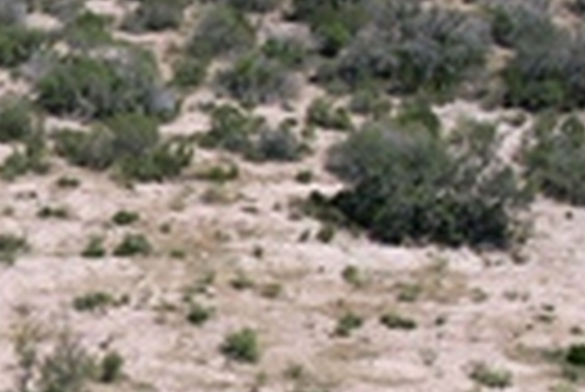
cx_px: -392
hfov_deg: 16.5
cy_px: 309
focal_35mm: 108
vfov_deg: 12.7
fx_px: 1757
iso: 140
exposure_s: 1/2500
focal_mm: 8.38
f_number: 2.8
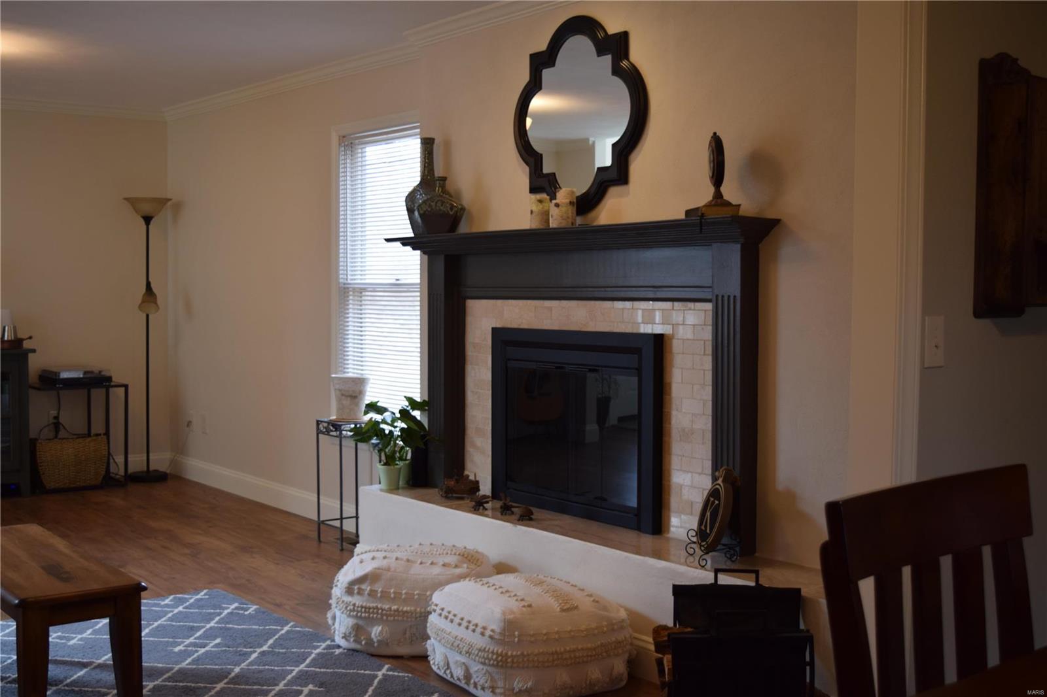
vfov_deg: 31.9
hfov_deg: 46.4
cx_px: 524
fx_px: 1221
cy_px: 348
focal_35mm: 42
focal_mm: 28
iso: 400
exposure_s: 1/60
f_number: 4.2
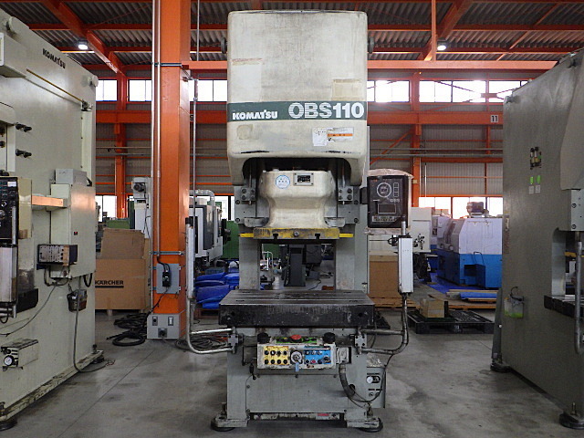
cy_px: 219
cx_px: 292
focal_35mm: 28
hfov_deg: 63.4
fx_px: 472
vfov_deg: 49.7
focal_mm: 5
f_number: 3.5
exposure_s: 1/45
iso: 160
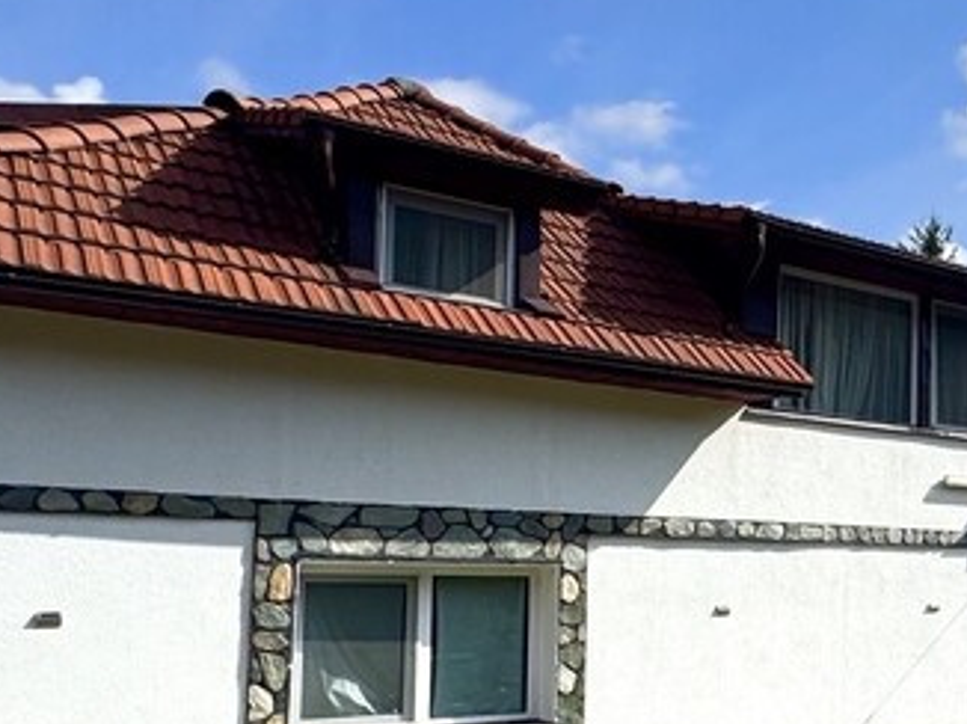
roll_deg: +0.6
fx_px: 1228
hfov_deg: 33.3
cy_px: 525
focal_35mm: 44
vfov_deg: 32.3
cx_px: 1213
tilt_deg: +4.4
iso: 50
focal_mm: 2.22
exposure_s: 1/2985
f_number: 2.2
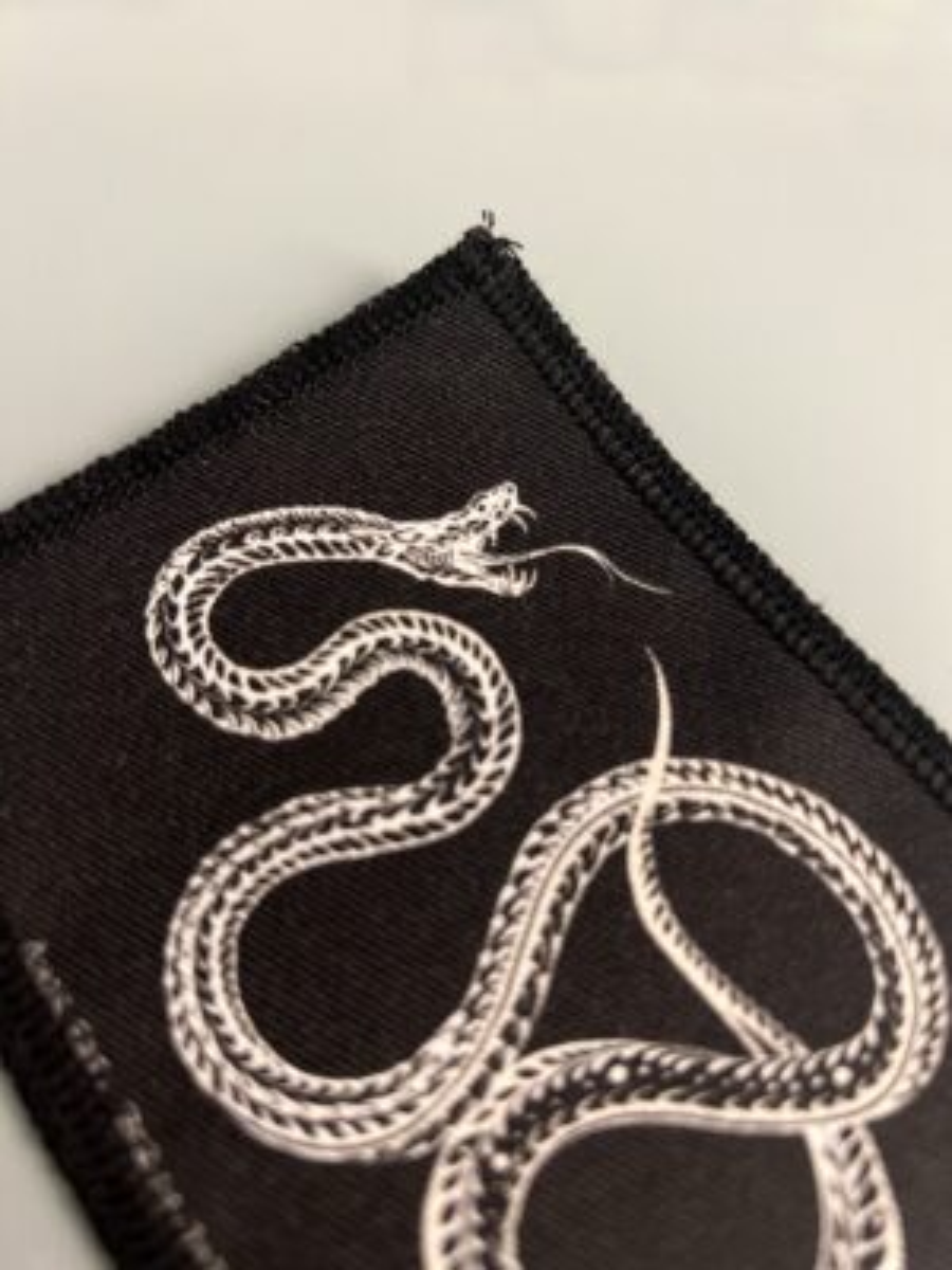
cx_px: 476
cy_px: 635
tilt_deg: -65.6
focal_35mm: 26
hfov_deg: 53.1
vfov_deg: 67.3
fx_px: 953
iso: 500
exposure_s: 1/33
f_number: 1.5
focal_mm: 5.7
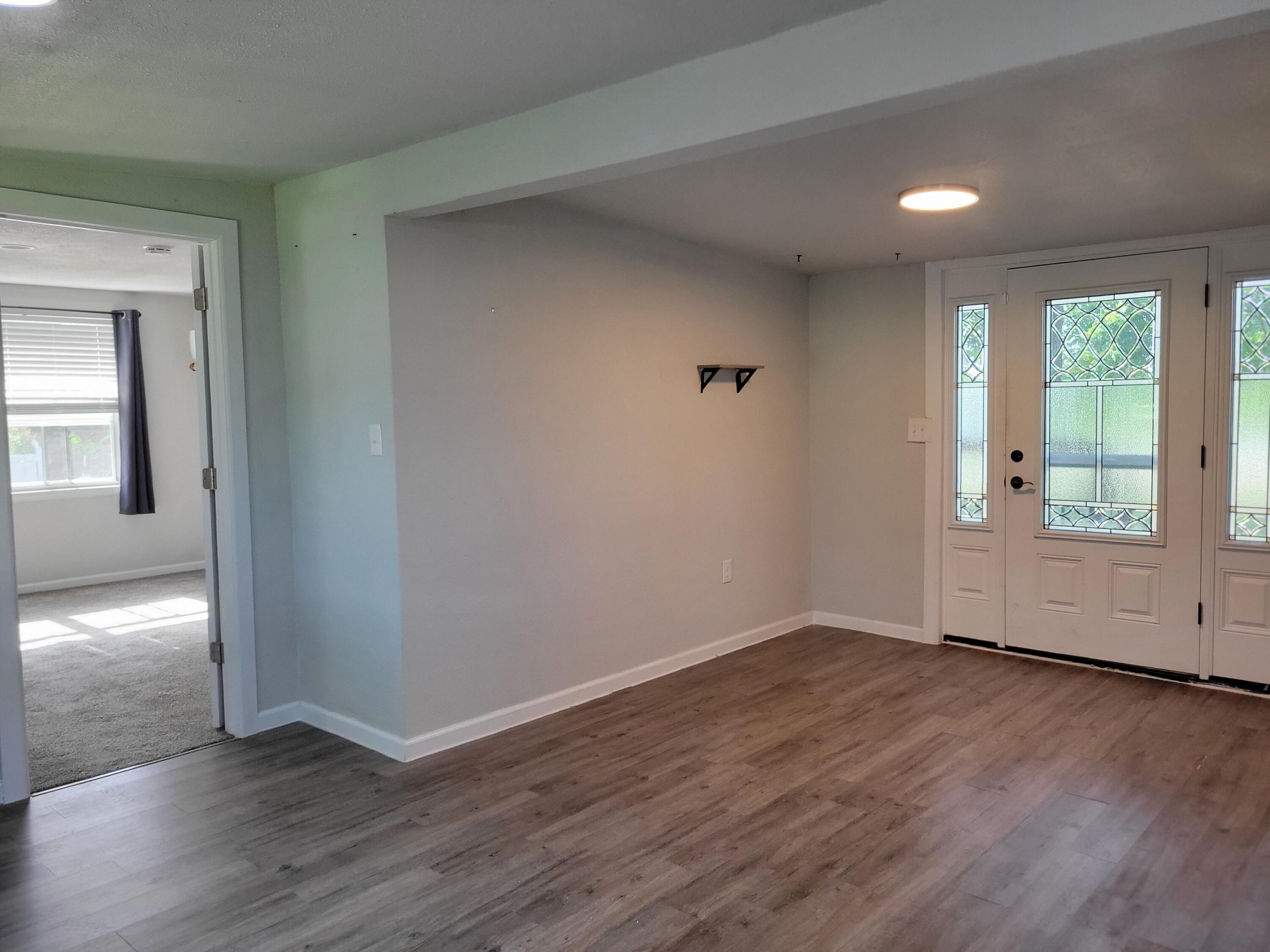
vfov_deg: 53.1
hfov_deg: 67.3
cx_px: 635
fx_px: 954
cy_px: 476
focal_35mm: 26
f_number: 1.8
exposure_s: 1/120
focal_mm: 5.4
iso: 200
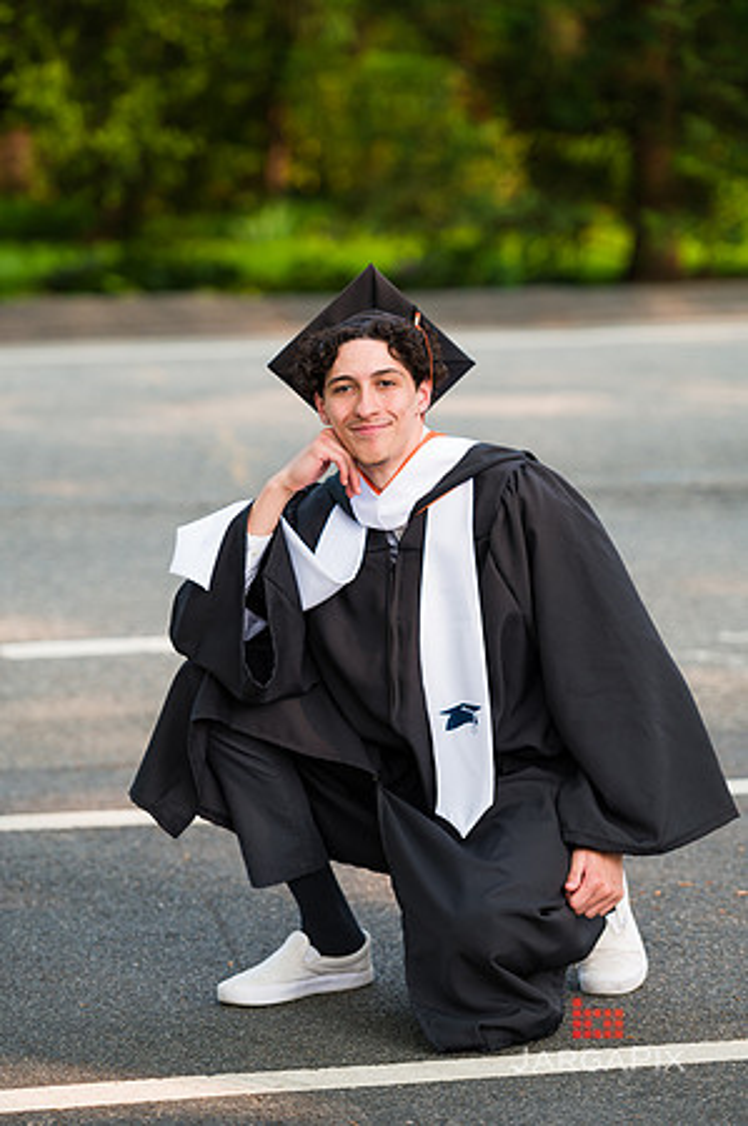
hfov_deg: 9.4
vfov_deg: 14.2
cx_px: 374
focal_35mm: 145
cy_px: 563
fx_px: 4529
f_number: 3.2
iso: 200
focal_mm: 145
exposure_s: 1/640
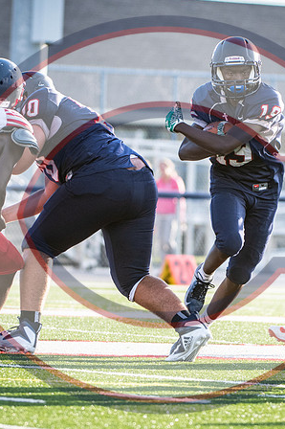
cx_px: 240
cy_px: 177
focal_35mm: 495
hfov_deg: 2.8
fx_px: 5887
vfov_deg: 4.2
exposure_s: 1/1000
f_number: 4
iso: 500
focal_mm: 200
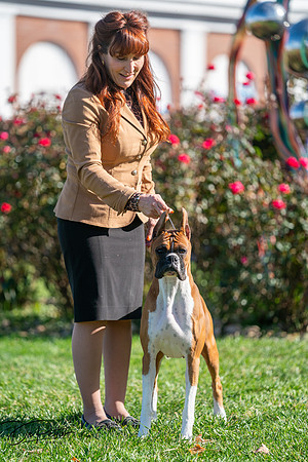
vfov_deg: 11.5
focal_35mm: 179
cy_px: 231
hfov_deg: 7.7
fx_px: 2297
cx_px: 154
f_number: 3.2
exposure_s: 1/800
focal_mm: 179
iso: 100
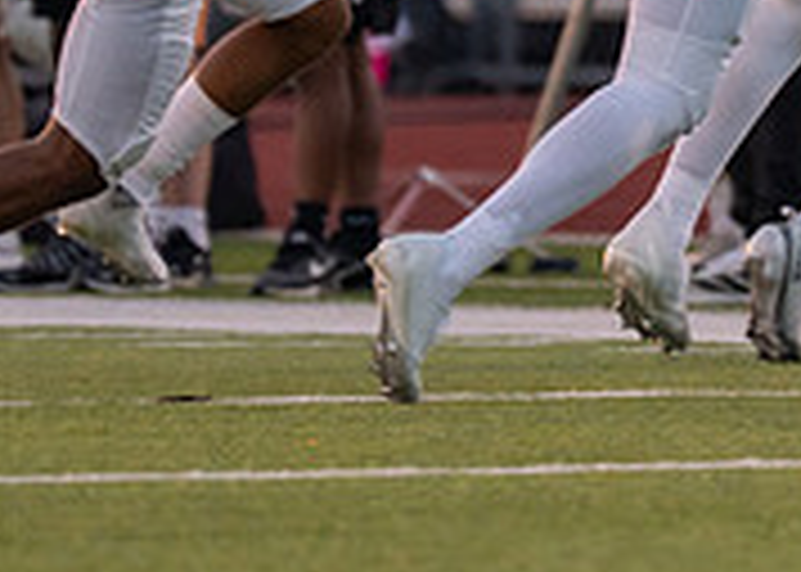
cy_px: -280
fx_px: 23650
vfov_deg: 1.4
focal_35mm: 1040
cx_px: 781
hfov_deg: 1.9
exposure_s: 1/1250
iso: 640
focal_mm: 200
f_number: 2.8
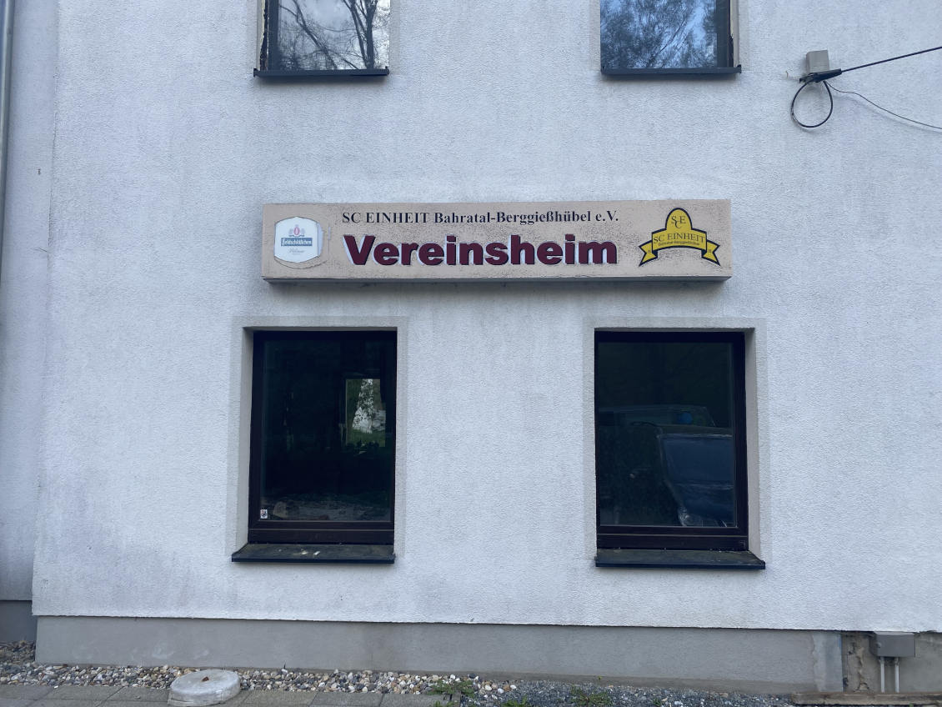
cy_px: 354
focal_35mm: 26
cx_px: 471
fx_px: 708
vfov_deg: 53.1
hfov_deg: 67.3
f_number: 1.8
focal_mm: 4.25
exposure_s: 1/557
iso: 32
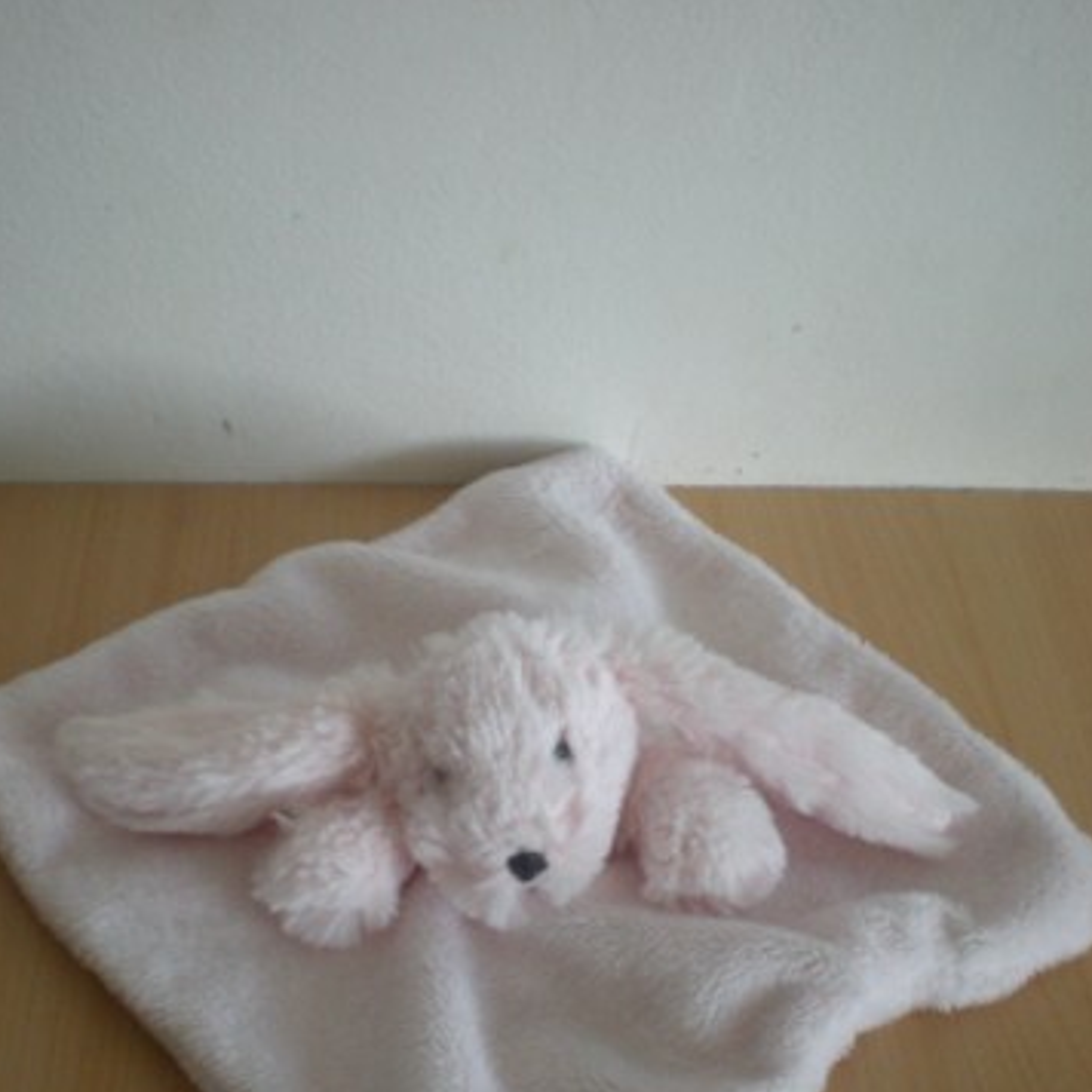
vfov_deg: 34.5
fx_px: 1749
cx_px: 531
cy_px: 693
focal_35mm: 49
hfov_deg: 34.7
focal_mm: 6.3
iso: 200
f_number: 3.1
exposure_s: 1/66.3
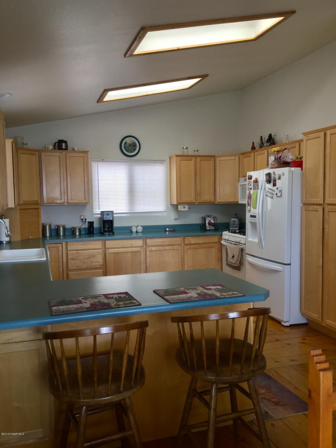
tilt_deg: -5.6
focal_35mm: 31
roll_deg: +0.8
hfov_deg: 45.4
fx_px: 401
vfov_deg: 58.4
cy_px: 224
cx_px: 168
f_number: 2.4
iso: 32
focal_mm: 3.3
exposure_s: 1/30
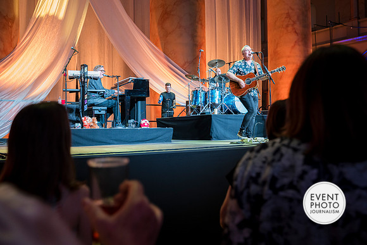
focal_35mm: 35
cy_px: 122
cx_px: 184
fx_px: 361
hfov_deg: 53.9
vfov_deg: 37.5
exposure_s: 1/30
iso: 800
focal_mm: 34
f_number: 4
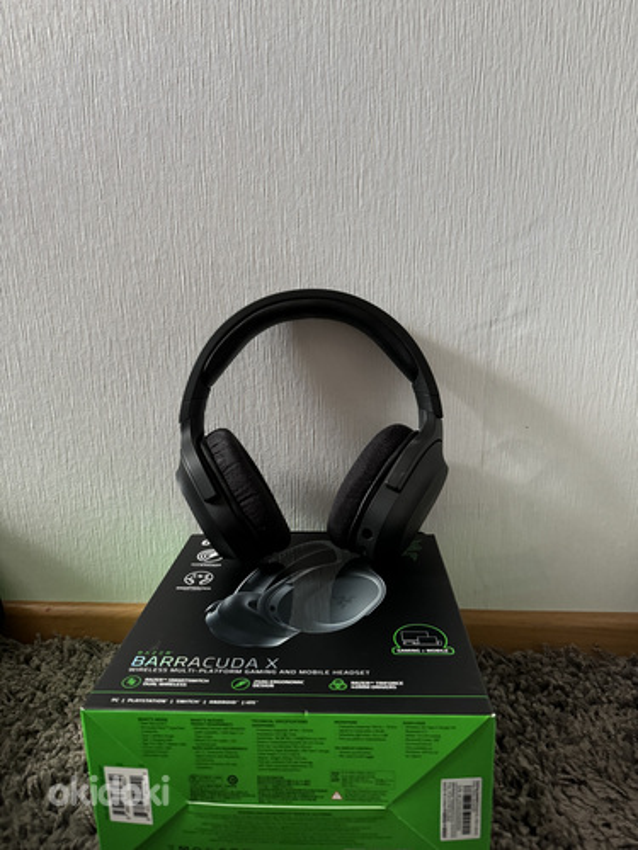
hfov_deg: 56.8
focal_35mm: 24
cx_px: 319
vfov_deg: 71.6
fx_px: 590
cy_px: 425
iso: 800
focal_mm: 6.76
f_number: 1.78
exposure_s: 1/60
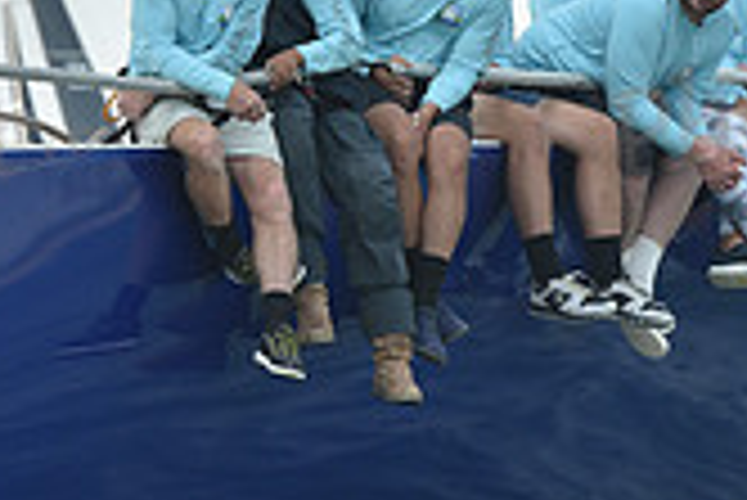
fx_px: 13769
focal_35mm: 663
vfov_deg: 2.1
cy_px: -106
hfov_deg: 3.1
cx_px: 378
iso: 250
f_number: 6.3
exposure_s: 1/800
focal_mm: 190
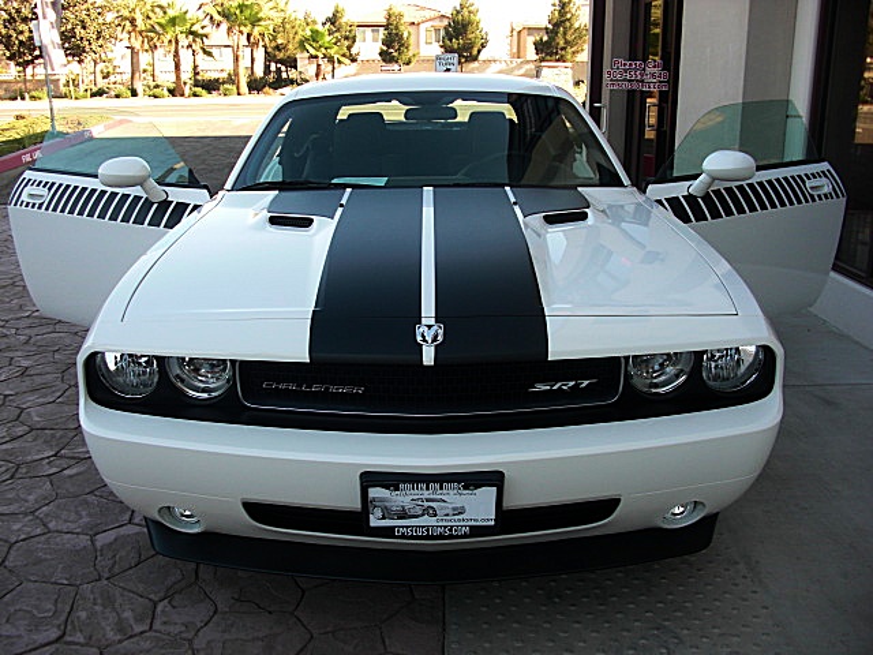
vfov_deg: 39.7
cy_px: 328
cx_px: 436
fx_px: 908
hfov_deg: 51.4
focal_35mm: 36
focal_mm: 6.3
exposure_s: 1/160
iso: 50
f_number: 2.8
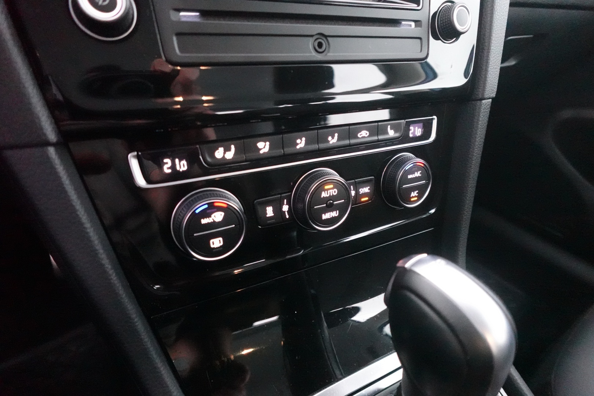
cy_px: 198
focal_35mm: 20
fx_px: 330
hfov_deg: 84.0
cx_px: 297
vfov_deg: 61.9
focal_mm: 7.6
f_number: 2
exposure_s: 1/40
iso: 6400
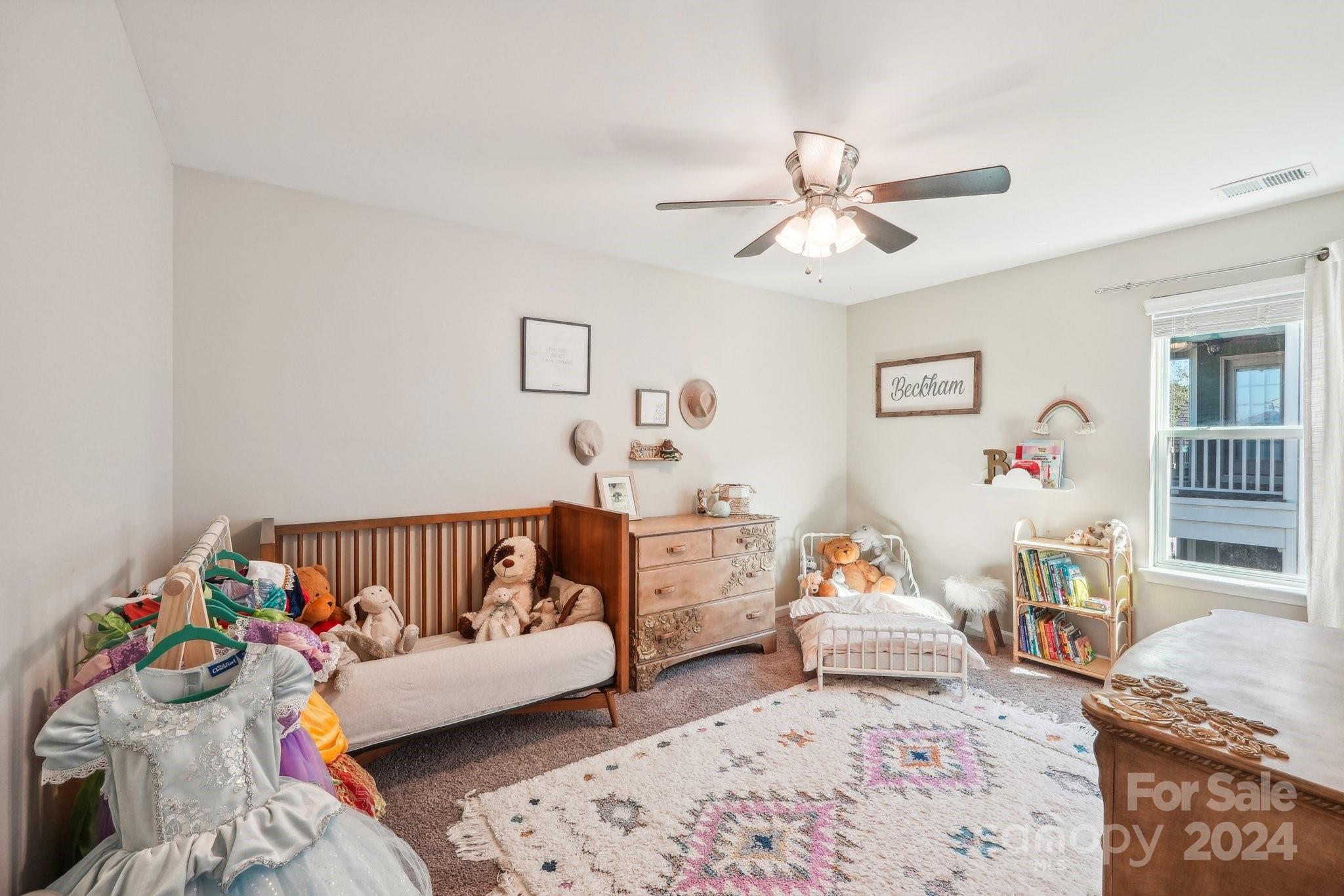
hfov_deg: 100.4
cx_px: 672
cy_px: 448
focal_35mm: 15
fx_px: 560
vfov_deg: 77.3
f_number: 8
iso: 400
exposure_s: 1/30
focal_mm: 10
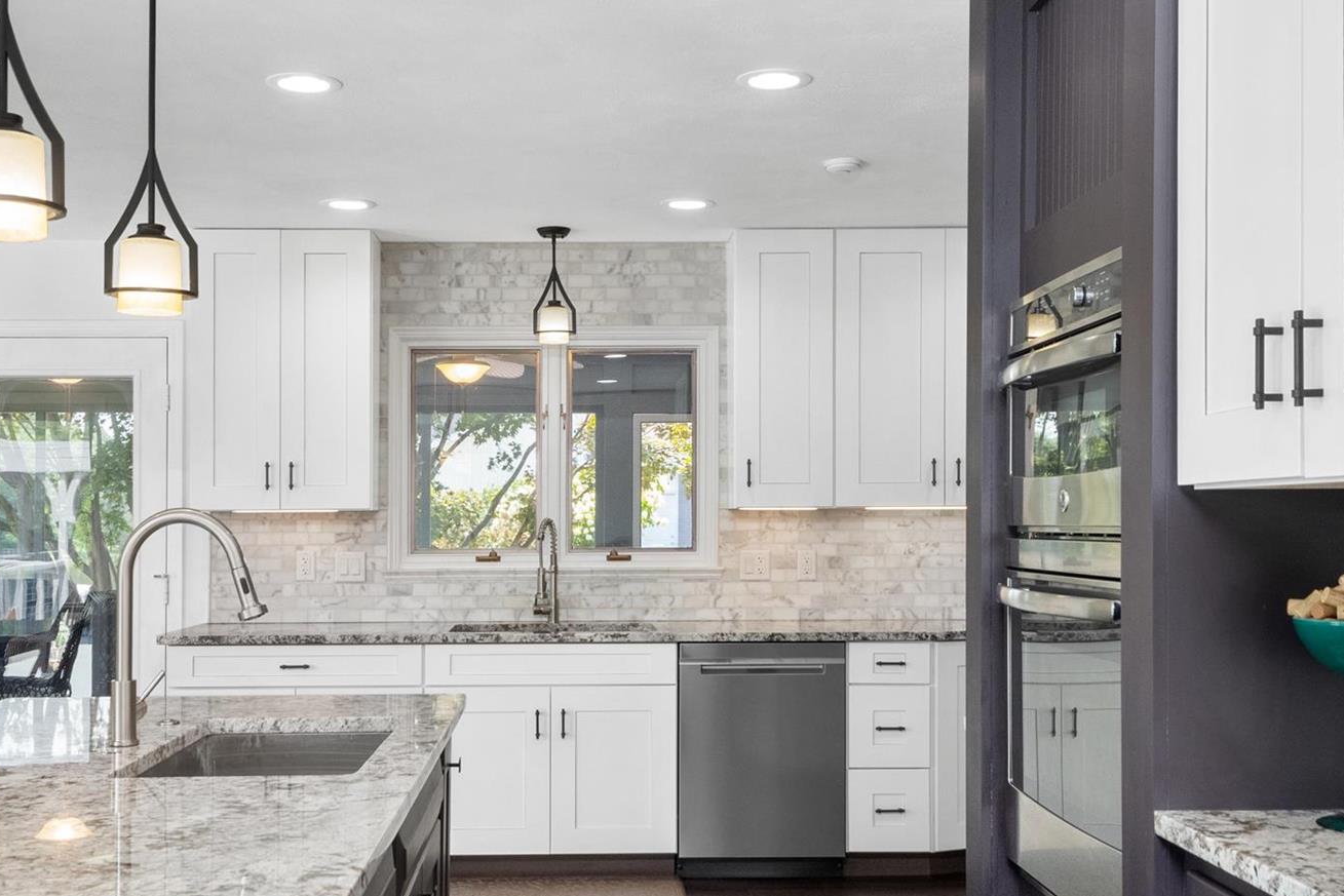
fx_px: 1643
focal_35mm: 44
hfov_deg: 44.5
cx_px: 612
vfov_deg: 30.5
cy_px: 506
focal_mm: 18
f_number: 9
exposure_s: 1/25
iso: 640
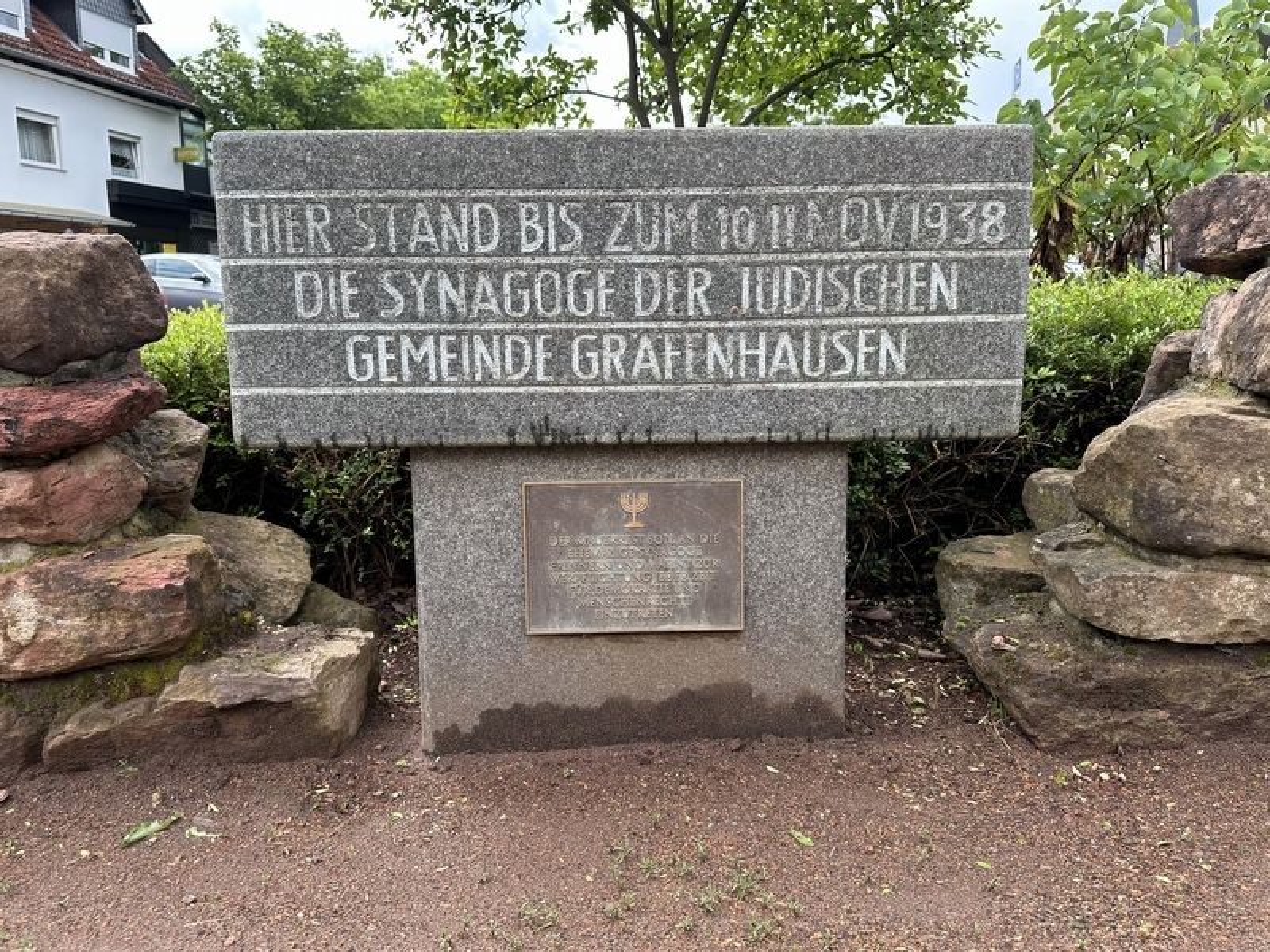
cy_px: 476
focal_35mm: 24
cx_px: 635
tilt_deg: -12.0
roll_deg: +0.9
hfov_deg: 71.6
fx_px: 881
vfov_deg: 56.8
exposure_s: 1/570
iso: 80
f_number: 1.78
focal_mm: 6.86
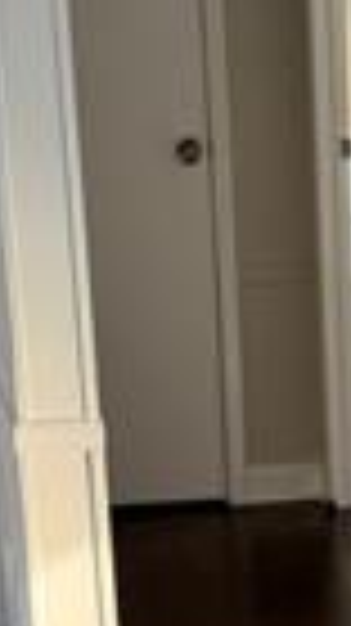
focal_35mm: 144
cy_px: 752
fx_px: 2387
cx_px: 387
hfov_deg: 8.3
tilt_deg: -16.3
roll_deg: +4.5
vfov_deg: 14.5
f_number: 1.78
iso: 125
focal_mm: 6.76
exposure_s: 1/243
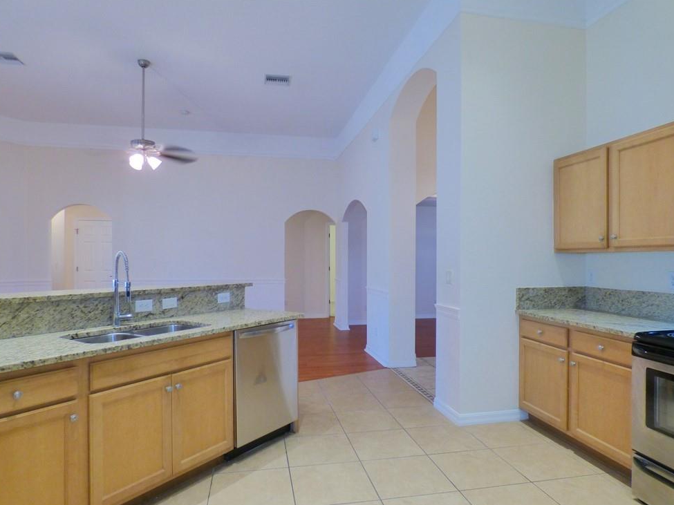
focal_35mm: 21
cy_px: 261
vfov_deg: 63.4
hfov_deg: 79.0
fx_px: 409
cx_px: 333
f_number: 2.8
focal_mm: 3.58
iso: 400
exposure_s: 1/25
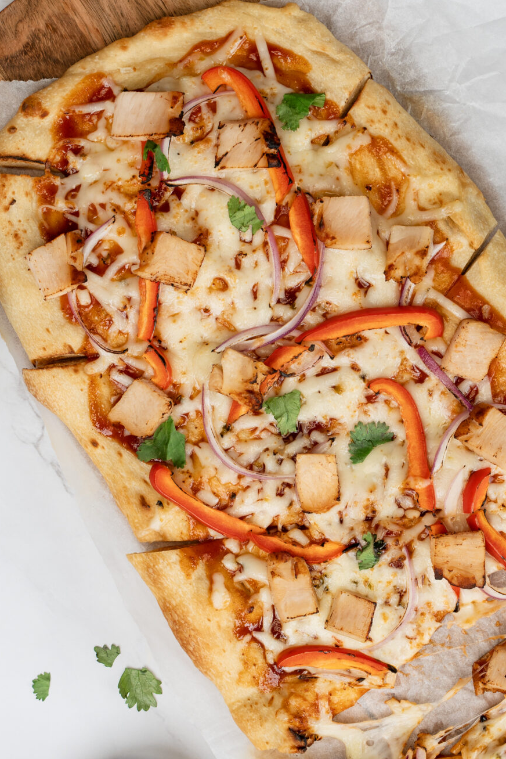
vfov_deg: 21.6
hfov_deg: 14.5
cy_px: 476
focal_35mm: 94
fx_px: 1981
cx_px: 357
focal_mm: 48
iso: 400
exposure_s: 1/250
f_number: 6.3
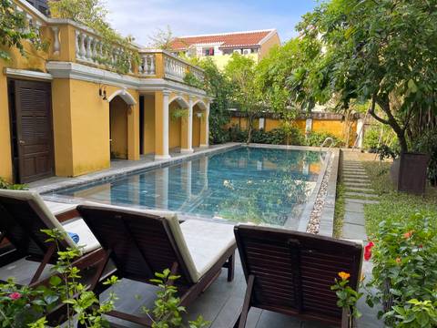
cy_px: 164
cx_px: 218
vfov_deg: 54.9
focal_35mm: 25
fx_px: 316
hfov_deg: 69.4
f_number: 1.6
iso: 32
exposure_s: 1/466
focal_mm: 5.1
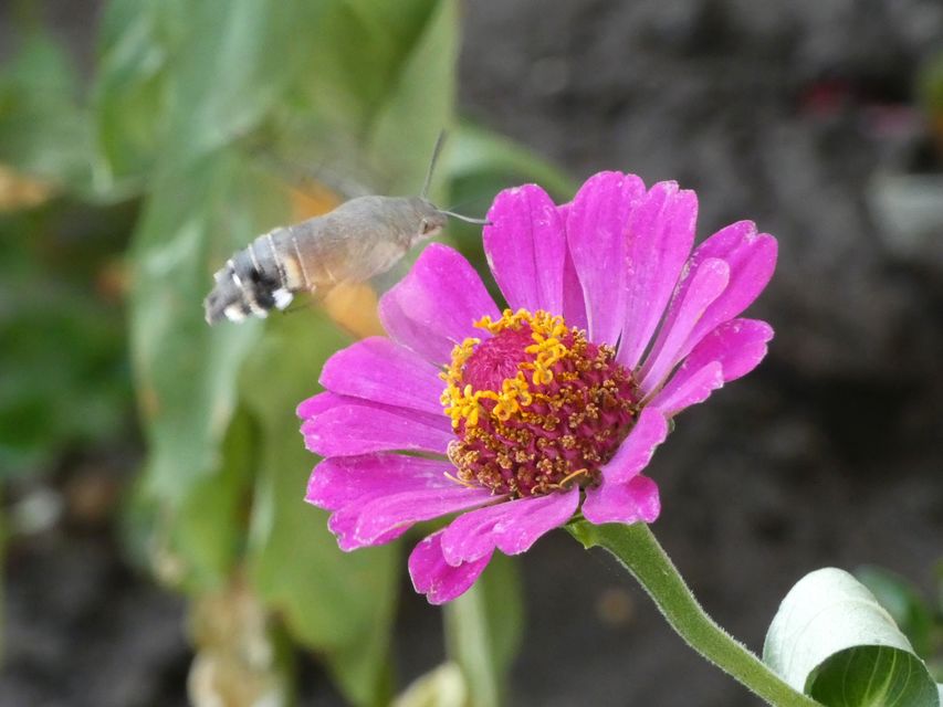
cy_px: 354
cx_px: 472
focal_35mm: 400
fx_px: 10898
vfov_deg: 3.7
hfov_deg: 5.0
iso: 640
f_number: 5.6
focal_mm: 71.7
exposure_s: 1/80
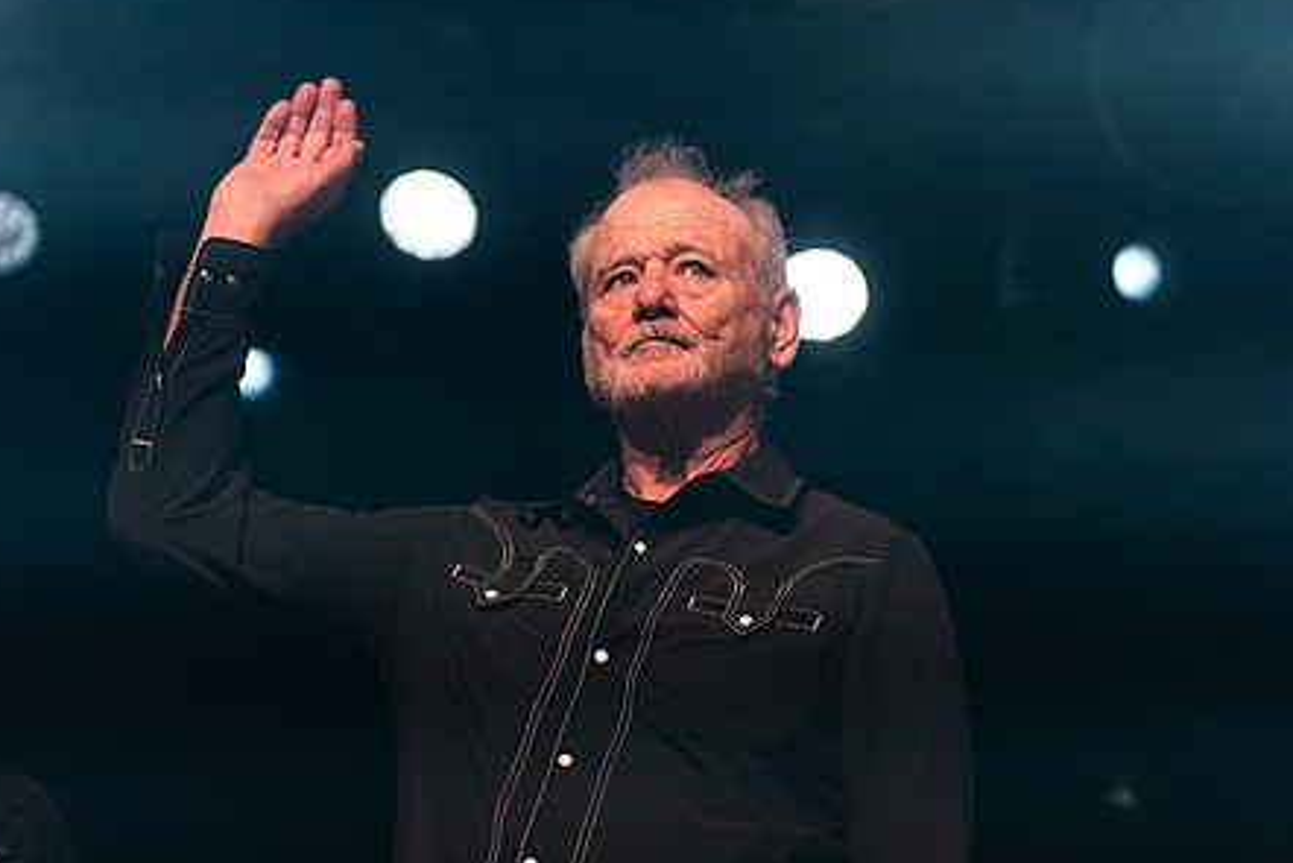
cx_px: 643
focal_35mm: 105
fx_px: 3772
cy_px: 444
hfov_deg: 19.4
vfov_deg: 13.1
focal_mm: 70
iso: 2500
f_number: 3.2
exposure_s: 1/500
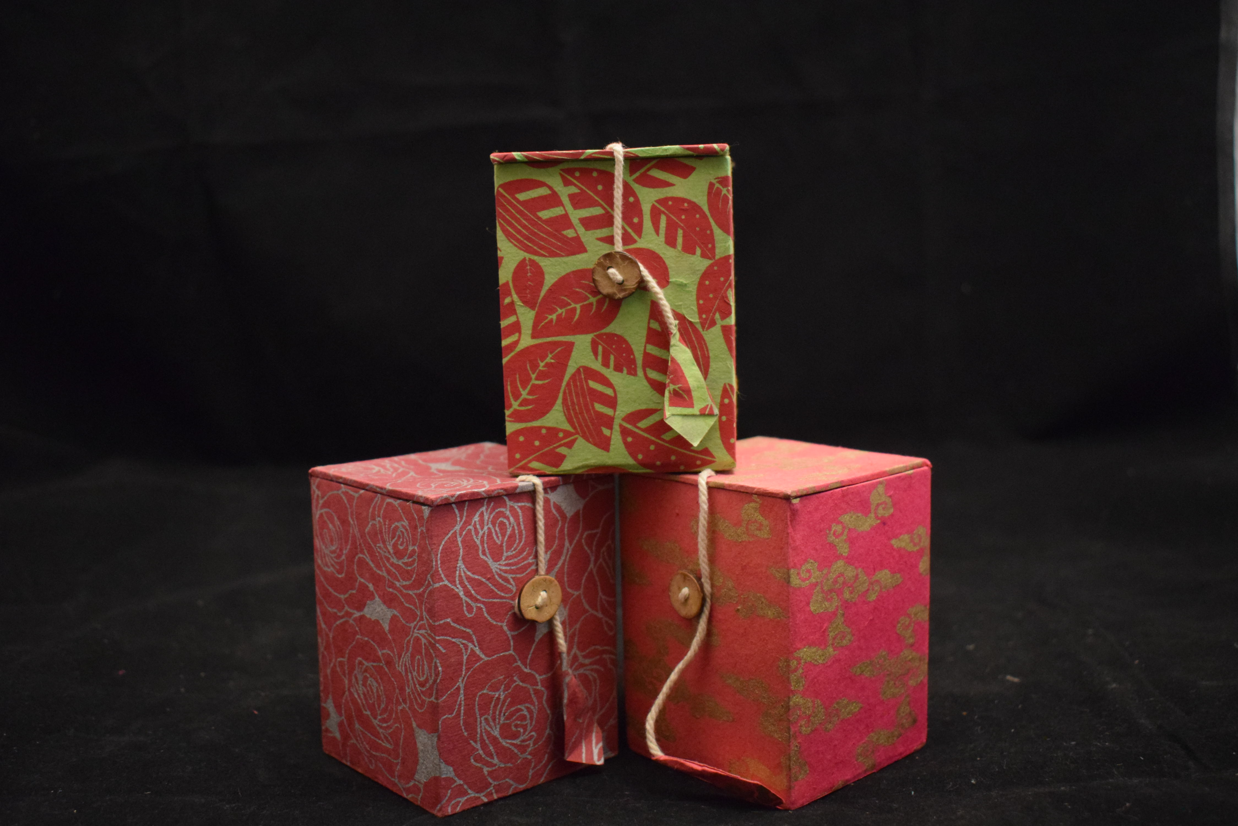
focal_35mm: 39
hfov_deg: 49.5
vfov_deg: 34.2
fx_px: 1341
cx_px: 619
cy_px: 413
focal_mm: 26
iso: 3200
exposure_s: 1/15
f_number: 4
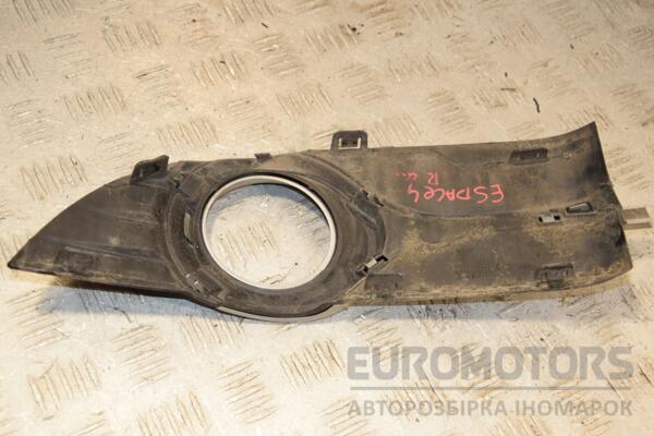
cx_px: 327
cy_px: 218
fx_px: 1090
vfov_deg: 22.6
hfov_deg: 33.4
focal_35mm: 60
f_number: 7.1
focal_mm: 40
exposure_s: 1/200
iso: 800
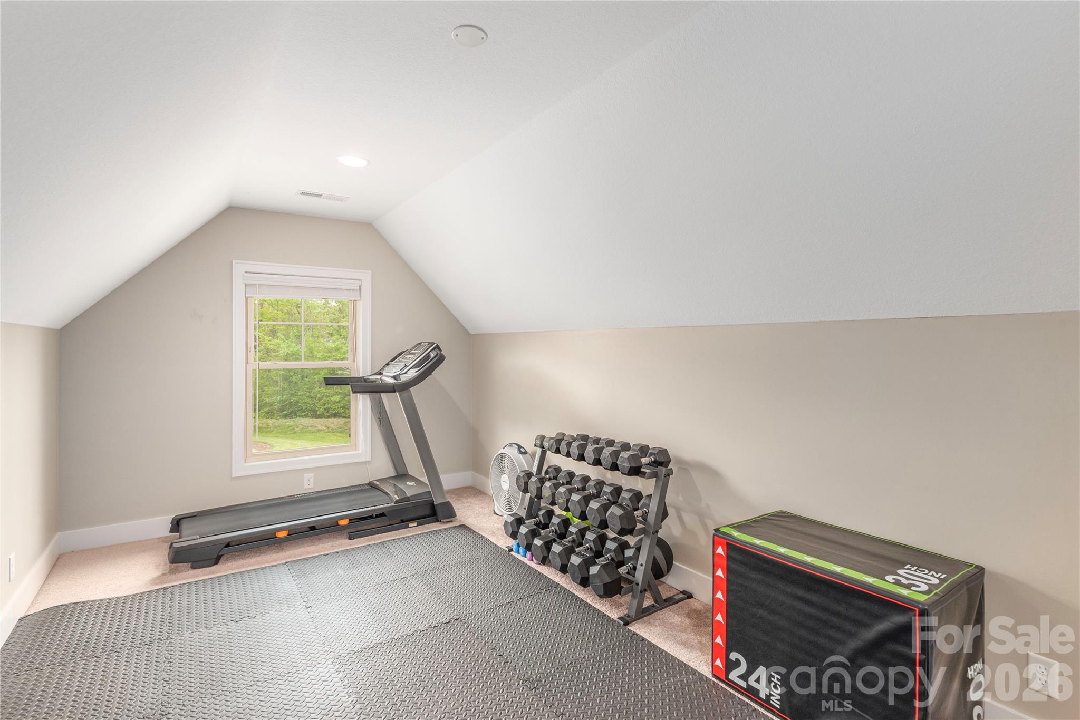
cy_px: 360
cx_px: 540
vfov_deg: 70.5
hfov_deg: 93.3
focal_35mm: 17
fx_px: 510
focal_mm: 17
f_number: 8
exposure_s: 1/80
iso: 320
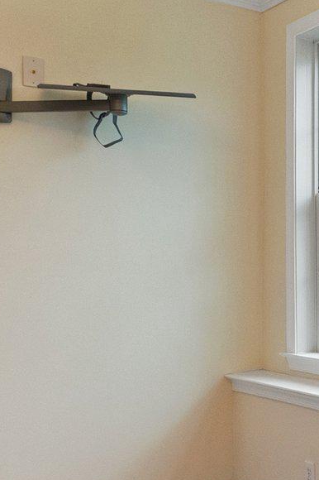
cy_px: 245
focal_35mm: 53
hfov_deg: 21.5
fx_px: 705
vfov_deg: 37.5
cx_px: 476
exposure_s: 1/8
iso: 800
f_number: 8
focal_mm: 10
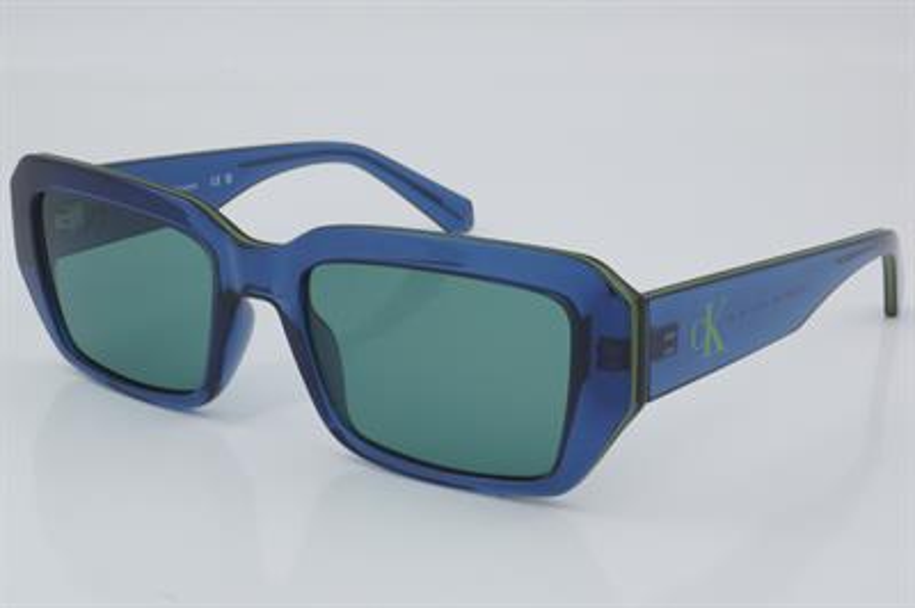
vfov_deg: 18.2
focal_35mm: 75
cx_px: 458
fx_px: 1905
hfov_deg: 27.0
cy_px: 304
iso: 100
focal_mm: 50
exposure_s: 1/4
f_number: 32
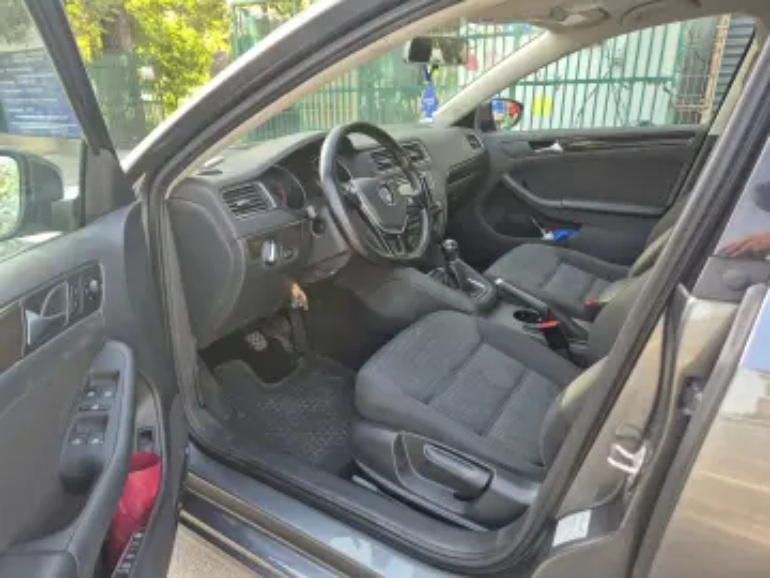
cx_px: 385
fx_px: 512
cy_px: 289
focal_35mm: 23
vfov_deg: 58.9
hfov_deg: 73.9
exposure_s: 1/180
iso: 64
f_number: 1.8
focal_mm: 5.4
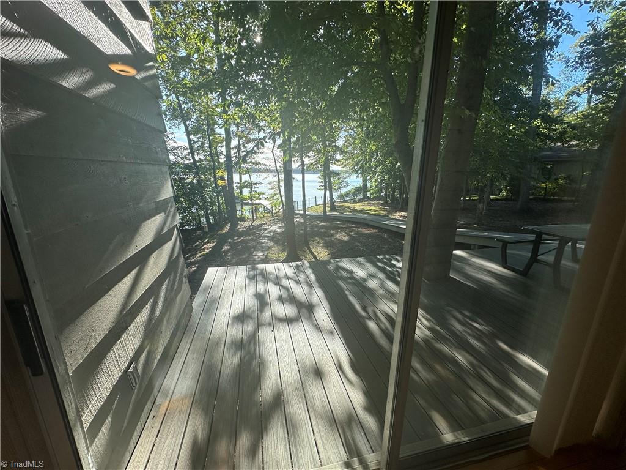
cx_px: 313
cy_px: 235
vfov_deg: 85.7
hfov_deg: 102.1
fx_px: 253
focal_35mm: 14
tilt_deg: -13.5
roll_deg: -1.8
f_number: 2.2
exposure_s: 1/479
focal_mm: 2.22
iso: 40
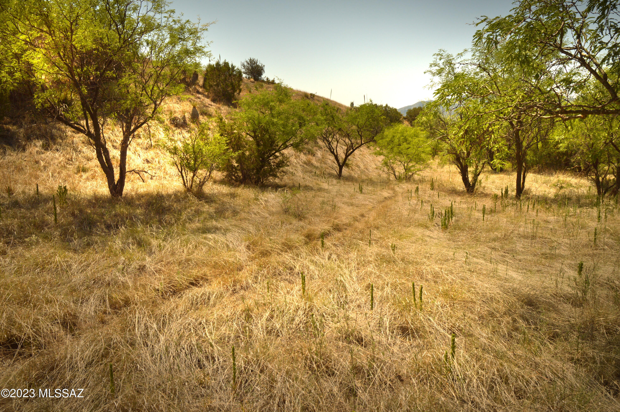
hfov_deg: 67.4
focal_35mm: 27
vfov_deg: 47.8
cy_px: 206
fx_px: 465
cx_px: 310
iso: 100
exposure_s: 1/640
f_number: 10
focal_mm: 18
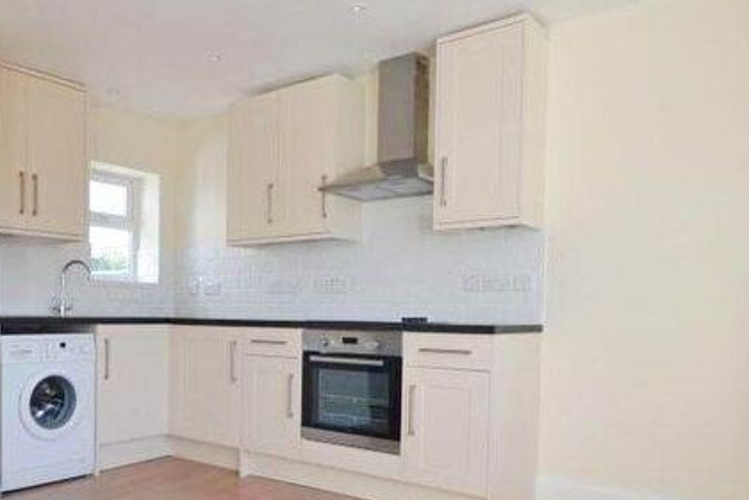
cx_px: 273
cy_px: 322
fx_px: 520
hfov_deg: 70.2
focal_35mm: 25
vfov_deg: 50.6
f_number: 5.6
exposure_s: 1/125
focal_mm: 10
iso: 360
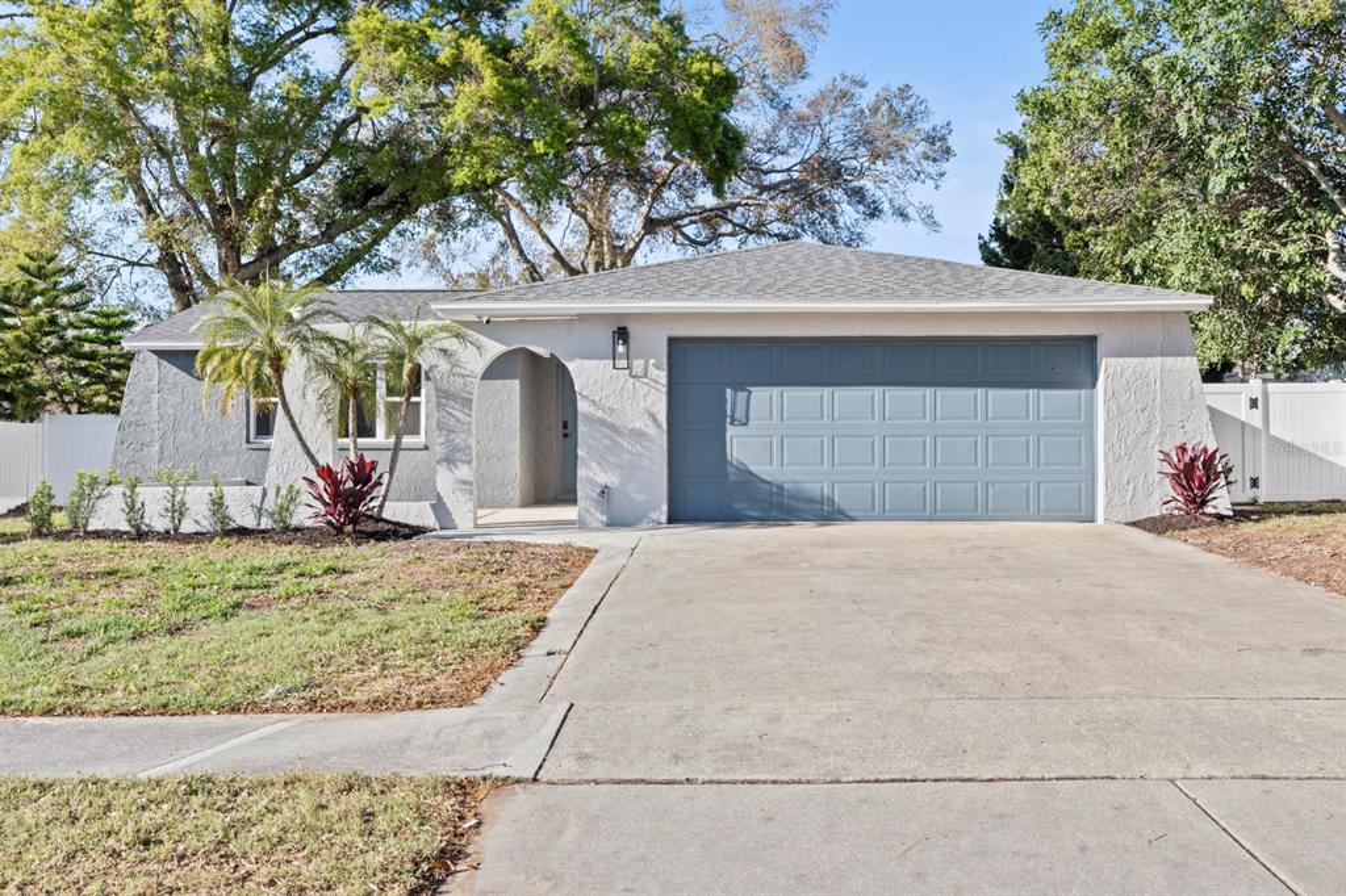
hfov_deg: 57.2
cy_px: 448
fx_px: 1233
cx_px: 673
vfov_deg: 39.9
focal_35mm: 33
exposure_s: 1/250
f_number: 9
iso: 250
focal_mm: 33
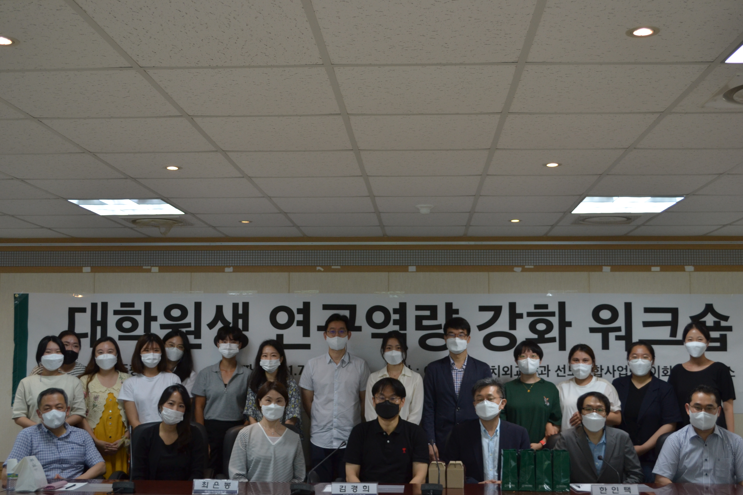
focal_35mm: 42
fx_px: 867
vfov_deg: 31.9
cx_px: 382
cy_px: 263
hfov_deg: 46.4
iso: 400
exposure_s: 1/60
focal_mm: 26
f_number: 4.2
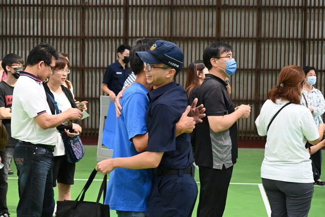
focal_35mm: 81
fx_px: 731
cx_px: 162
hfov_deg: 25.1
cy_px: 108
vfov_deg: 16.9
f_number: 4.5
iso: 1000
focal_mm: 54
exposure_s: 1/125
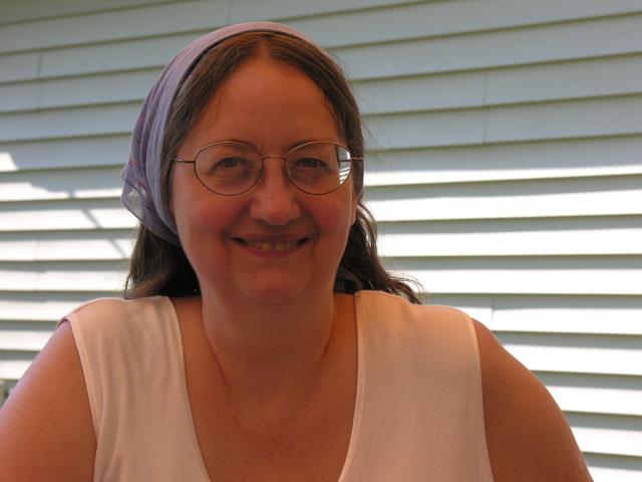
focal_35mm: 127
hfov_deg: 15.5
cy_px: 241
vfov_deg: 11.7
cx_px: 321
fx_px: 2355
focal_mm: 32.4
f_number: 6
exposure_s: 1/108
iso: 50
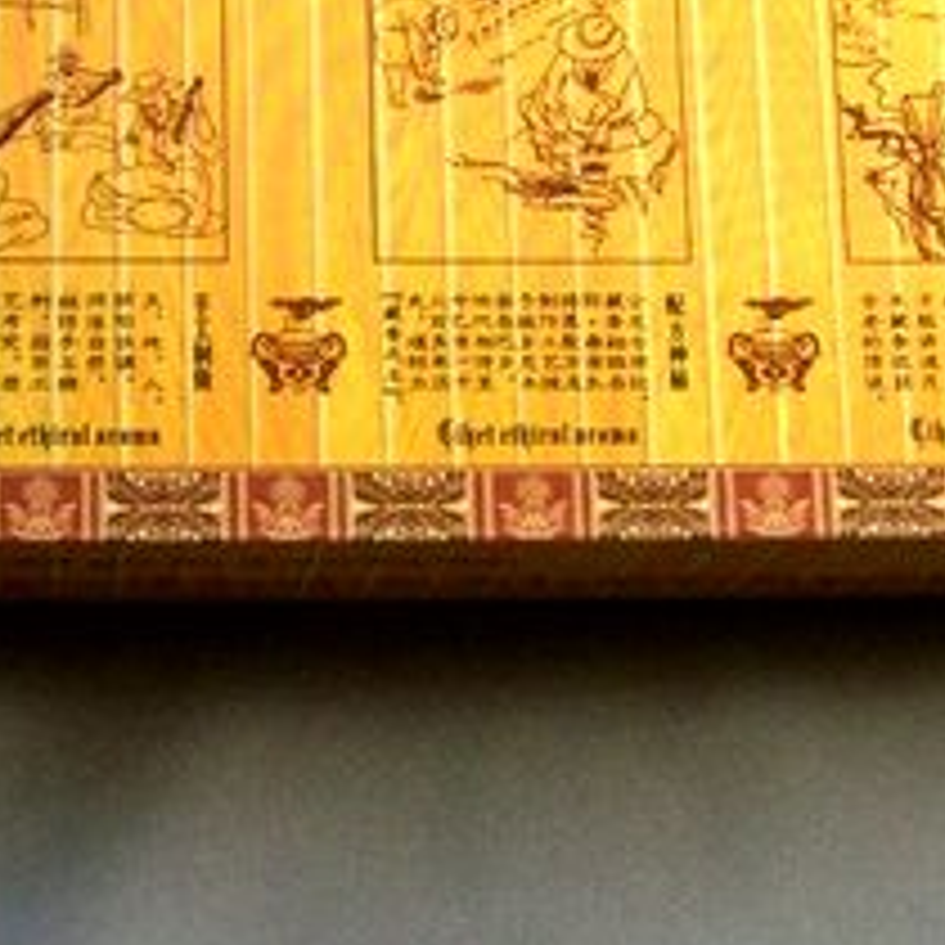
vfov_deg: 17.8
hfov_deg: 18.0
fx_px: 2965
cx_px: 248
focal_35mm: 96
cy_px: 99
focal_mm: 7.9
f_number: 2.8
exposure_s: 1/100
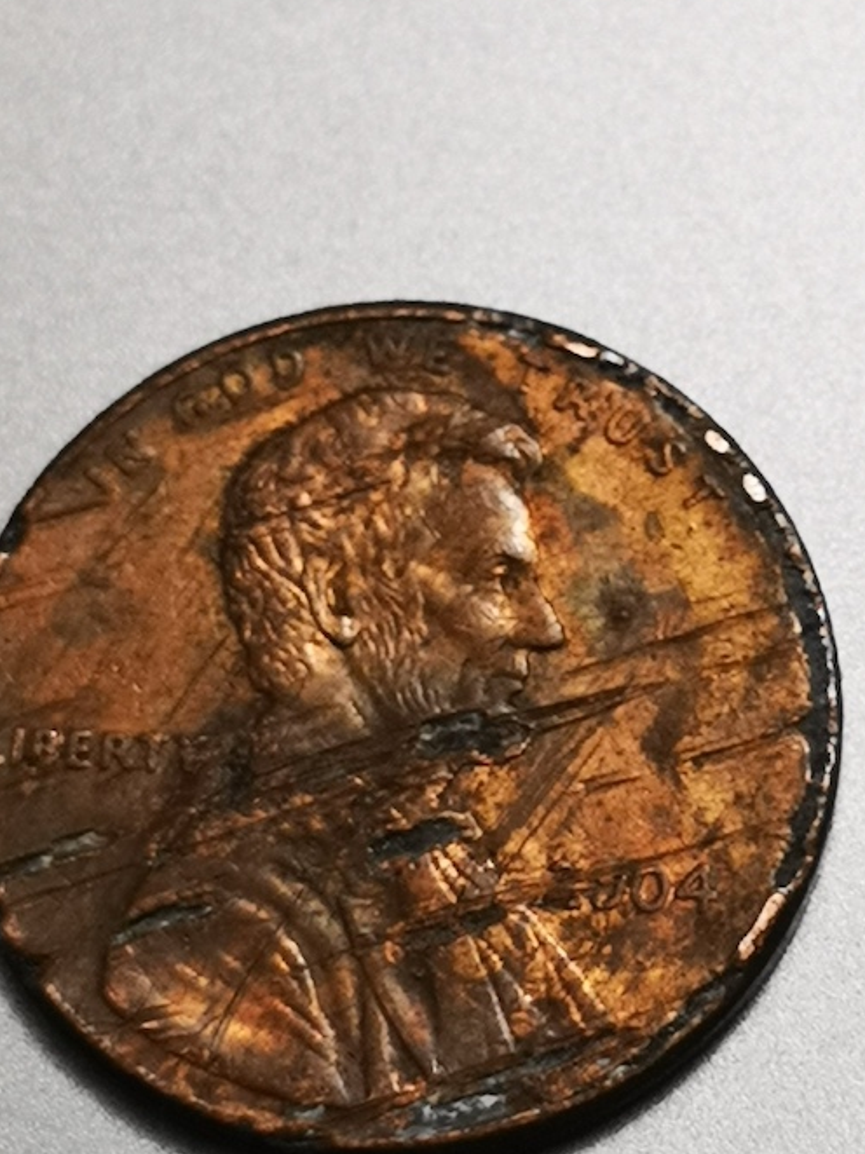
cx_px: 379
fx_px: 5334
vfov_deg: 12.4
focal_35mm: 160
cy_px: 605
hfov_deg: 9.3
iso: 160
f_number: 1.8
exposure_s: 1/50
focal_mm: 5.58
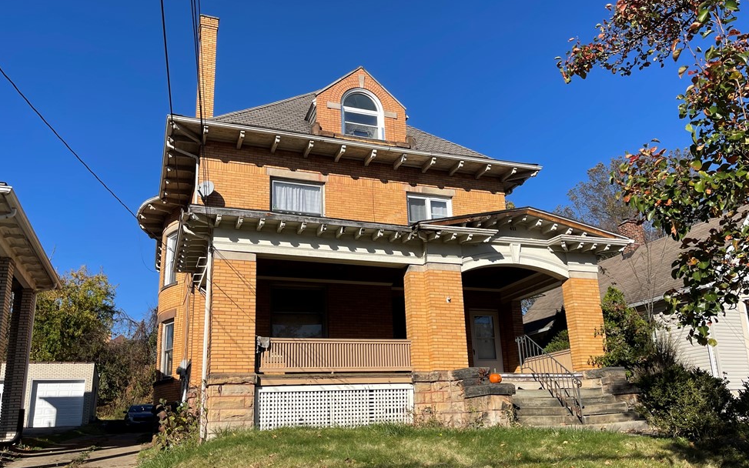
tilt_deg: +14.5
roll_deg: +1.7
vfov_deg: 43.0
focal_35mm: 29
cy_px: 266
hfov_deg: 64.6
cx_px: 380
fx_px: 592
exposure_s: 1/3559
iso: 32
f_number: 1.6
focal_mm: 5.1
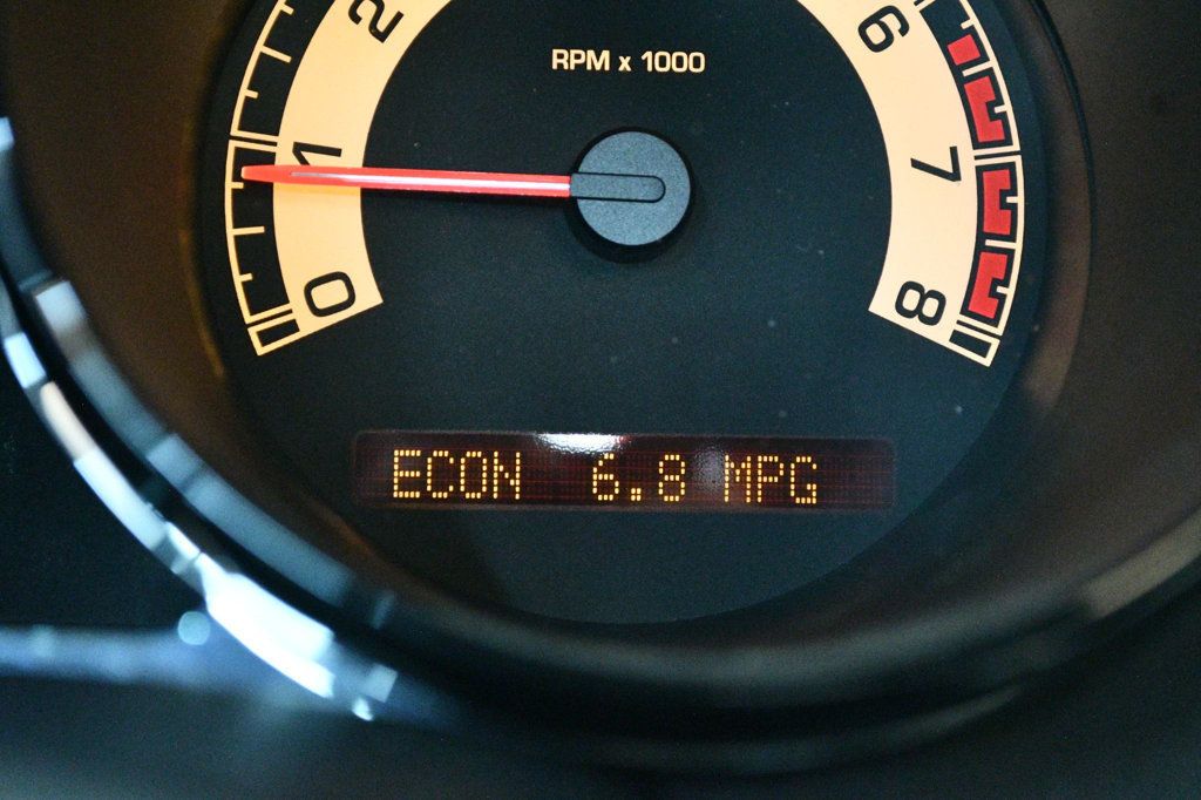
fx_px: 2601
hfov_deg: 26.0
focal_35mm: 78
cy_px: 400
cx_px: 600
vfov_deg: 17.5
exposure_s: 1/50
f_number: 5.6
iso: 12800
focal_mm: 52
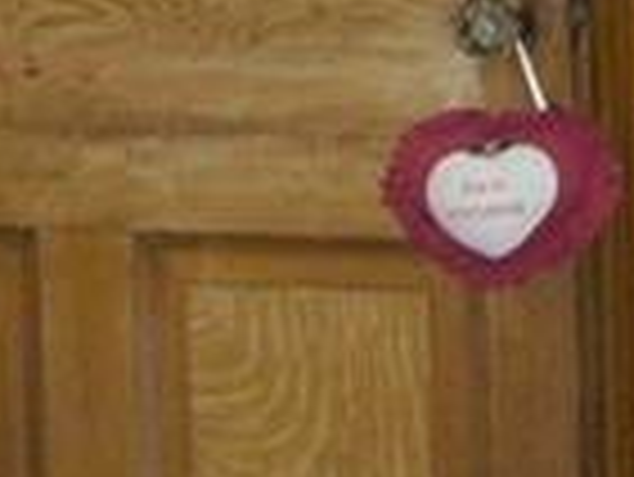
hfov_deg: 7.6
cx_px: 477
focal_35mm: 260
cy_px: -405
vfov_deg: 5.6
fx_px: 4766
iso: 200
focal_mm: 6
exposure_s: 1/60
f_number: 2.7
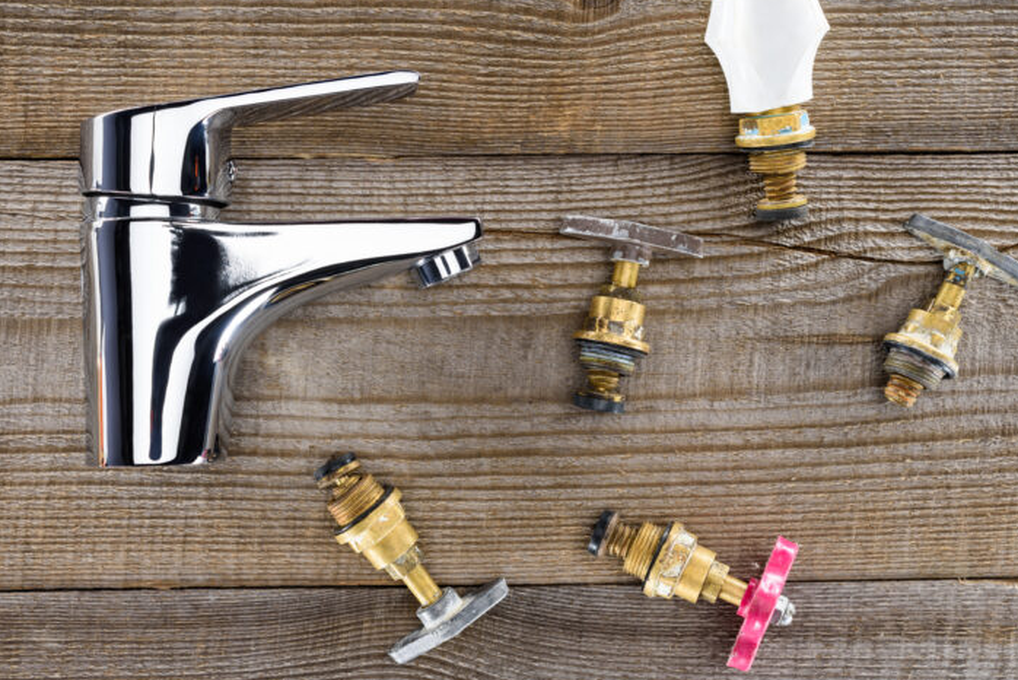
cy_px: 341
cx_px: 500
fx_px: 1556
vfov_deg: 24.6
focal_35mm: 55
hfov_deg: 36.2
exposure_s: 1/160
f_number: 9
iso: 160
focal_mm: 50
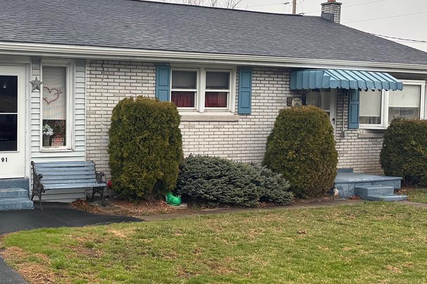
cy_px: 130
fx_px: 581
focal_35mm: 49
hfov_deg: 38.2
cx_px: 62
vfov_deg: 27.5
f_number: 1.78
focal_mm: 6.86
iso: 80
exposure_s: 1/503
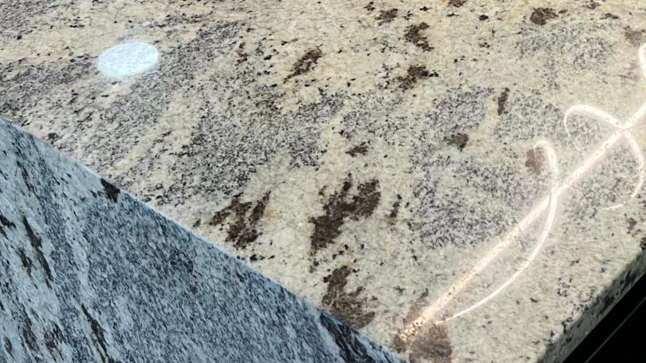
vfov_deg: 16.2
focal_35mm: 71
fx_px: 1216
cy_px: -88
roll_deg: +0.4
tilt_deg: -27.6
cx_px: 586
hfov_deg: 28.6
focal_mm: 5.7
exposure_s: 1/120
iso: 100
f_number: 1.5
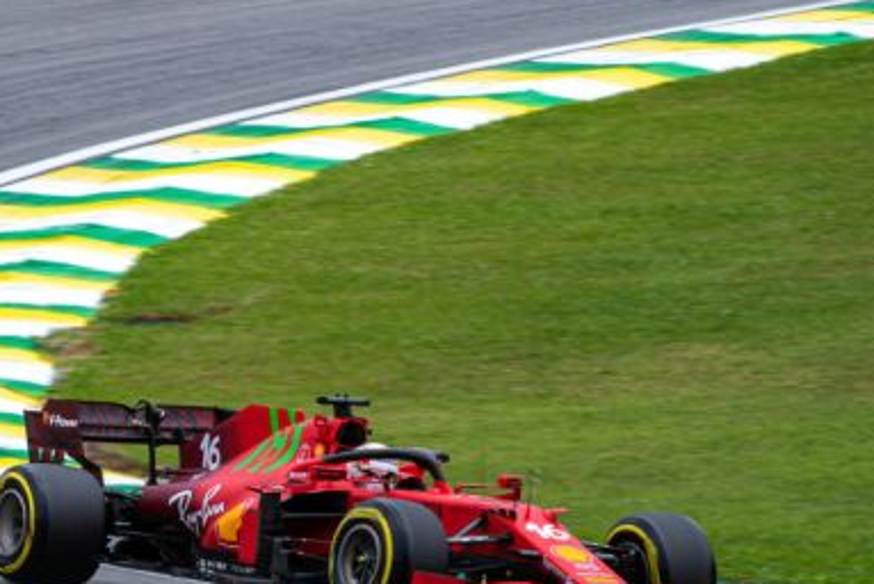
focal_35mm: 486
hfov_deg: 4.2
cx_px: 278
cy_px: 427
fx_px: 11808
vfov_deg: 2.8
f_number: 16
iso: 320
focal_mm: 310
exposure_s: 1/250
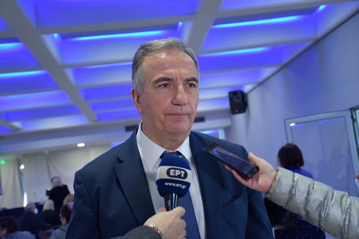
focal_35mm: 60
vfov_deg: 22.6
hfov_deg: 33.4
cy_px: 120
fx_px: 598
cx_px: 180
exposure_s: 1/125
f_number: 4.5
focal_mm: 40
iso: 1400
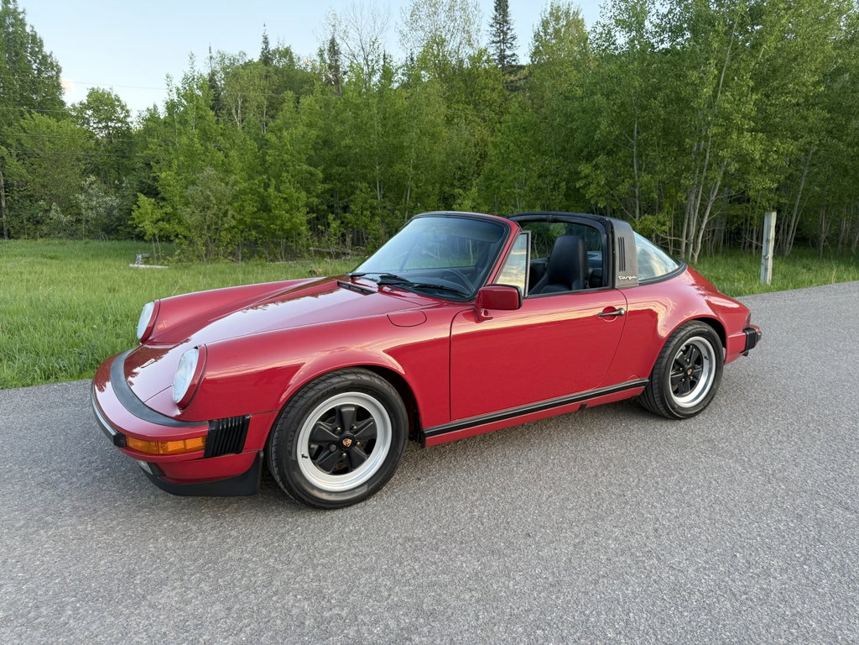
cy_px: 322
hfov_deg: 71.6
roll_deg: -0.1
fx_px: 596
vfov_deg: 56.8
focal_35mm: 24
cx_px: 430
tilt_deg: -10.5
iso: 100
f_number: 1.78
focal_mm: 6.76
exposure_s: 1/230
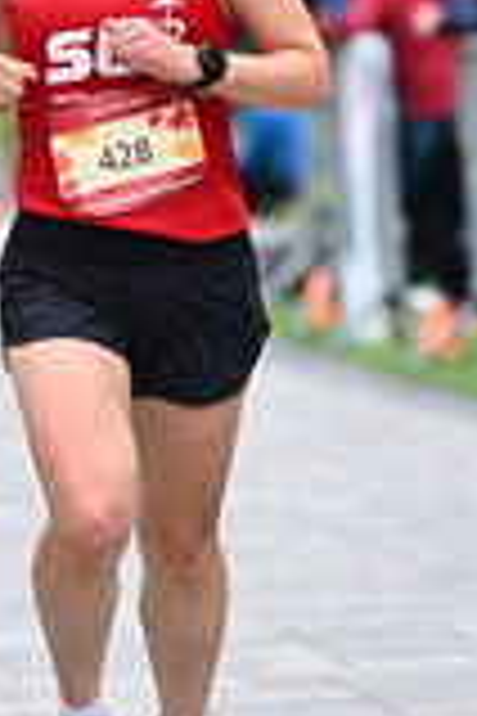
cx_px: 92
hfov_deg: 2.7
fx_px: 9976
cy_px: 99
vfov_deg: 4.1
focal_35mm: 502
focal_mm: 145
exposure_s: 1/2000
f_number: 2.8
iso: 640
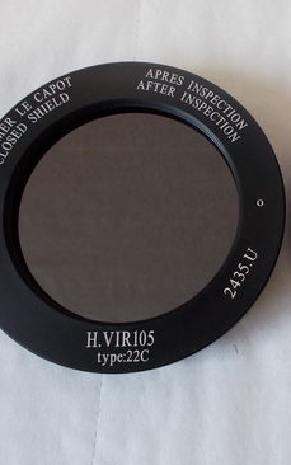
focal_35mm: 42
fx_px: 533
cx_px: 278
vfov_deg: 47.2
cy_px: 232
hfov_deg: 29.0
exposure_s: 1/25
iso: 125
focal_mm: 4.1
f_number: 3.3
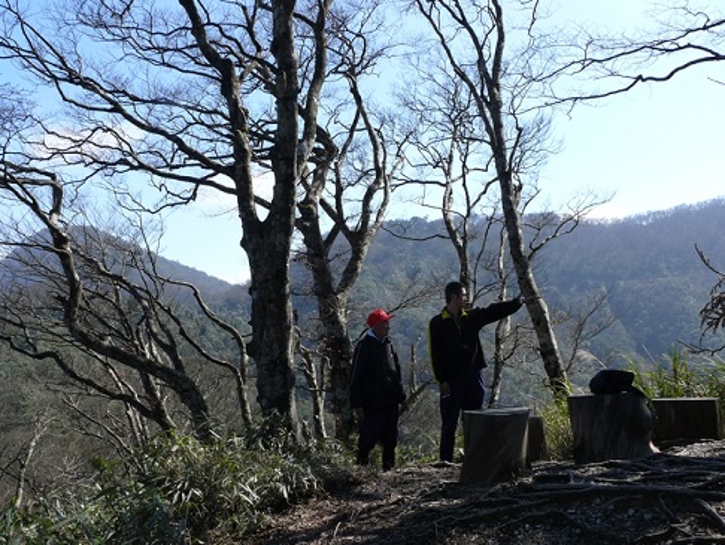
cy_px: 277
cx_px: 354
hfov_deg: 51.3
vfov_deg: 39.7
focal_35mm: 36
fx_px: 754
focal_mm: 7.4
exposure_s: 1/250
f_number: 5.6
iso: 100
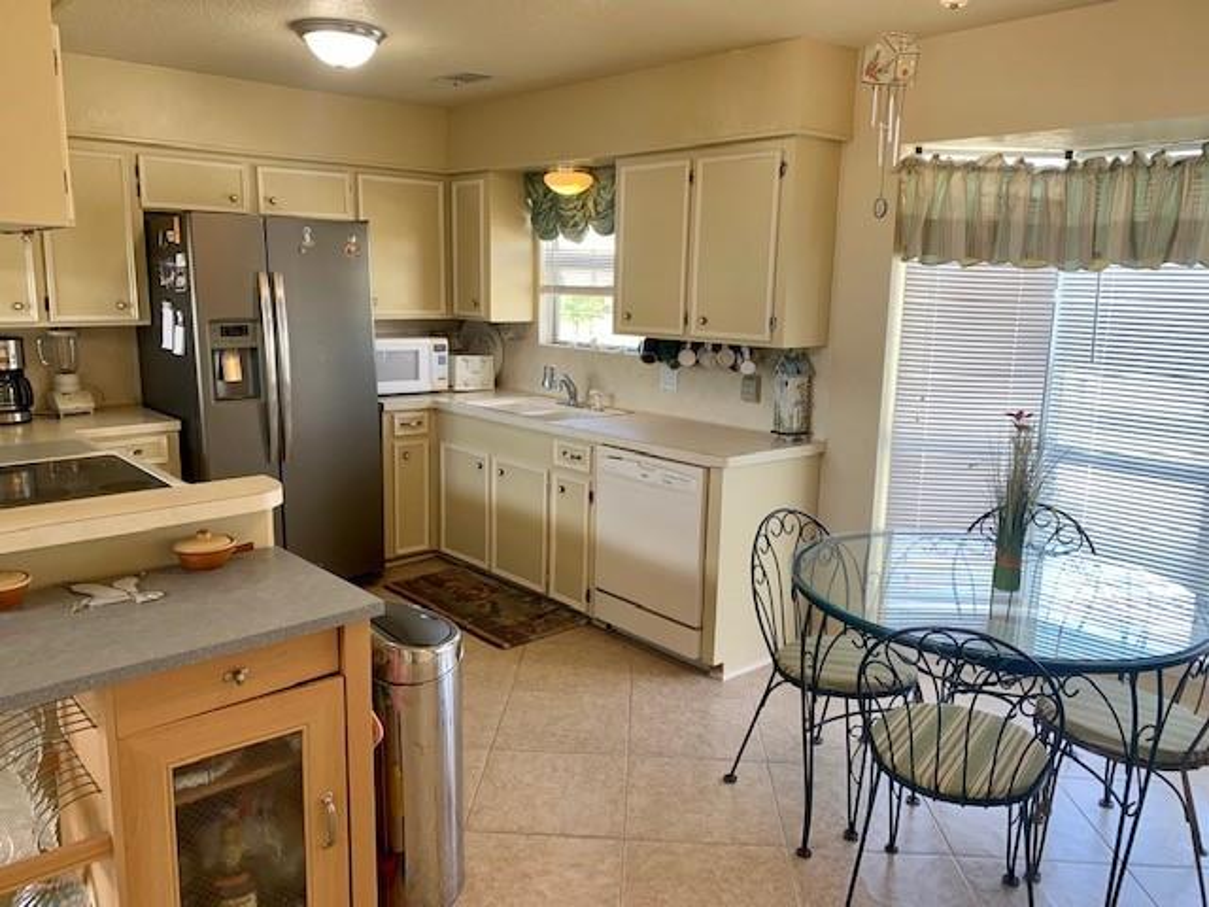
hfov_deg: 67.3
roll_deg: -0.4
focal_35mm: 26
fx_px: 908
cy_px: 454
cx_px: 604
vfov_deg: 53.1
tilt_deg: -10.5
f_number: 1.8
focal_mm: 4.25
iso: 50
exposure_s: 1/120
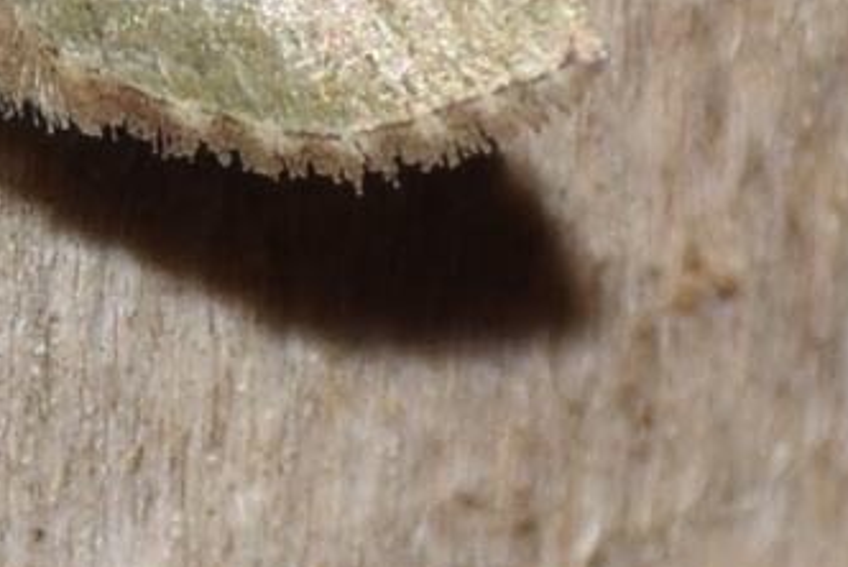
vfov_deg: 2.3
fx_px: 14287
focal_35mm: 606
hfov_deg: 3.4
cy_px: -133
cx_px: -6
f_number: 13
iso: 100
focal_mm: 140
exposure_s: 1/160
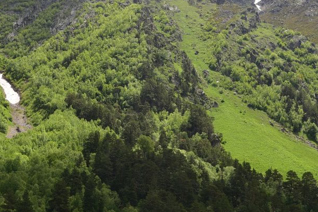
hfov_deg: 29.2
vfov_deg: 19.7
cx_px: 171
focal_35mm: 69
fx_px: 609
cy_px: 91
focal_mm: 32
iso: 100
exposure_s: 1/125
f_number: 9
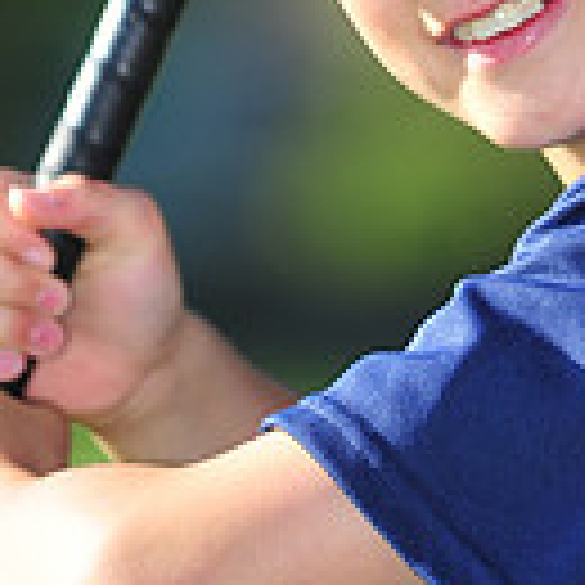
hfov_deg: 2.3
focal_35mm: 759
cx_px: 436
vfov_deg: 2.3
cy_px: -400
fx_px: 14512
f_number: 4
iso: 200
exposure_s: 1/1000
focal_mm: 200
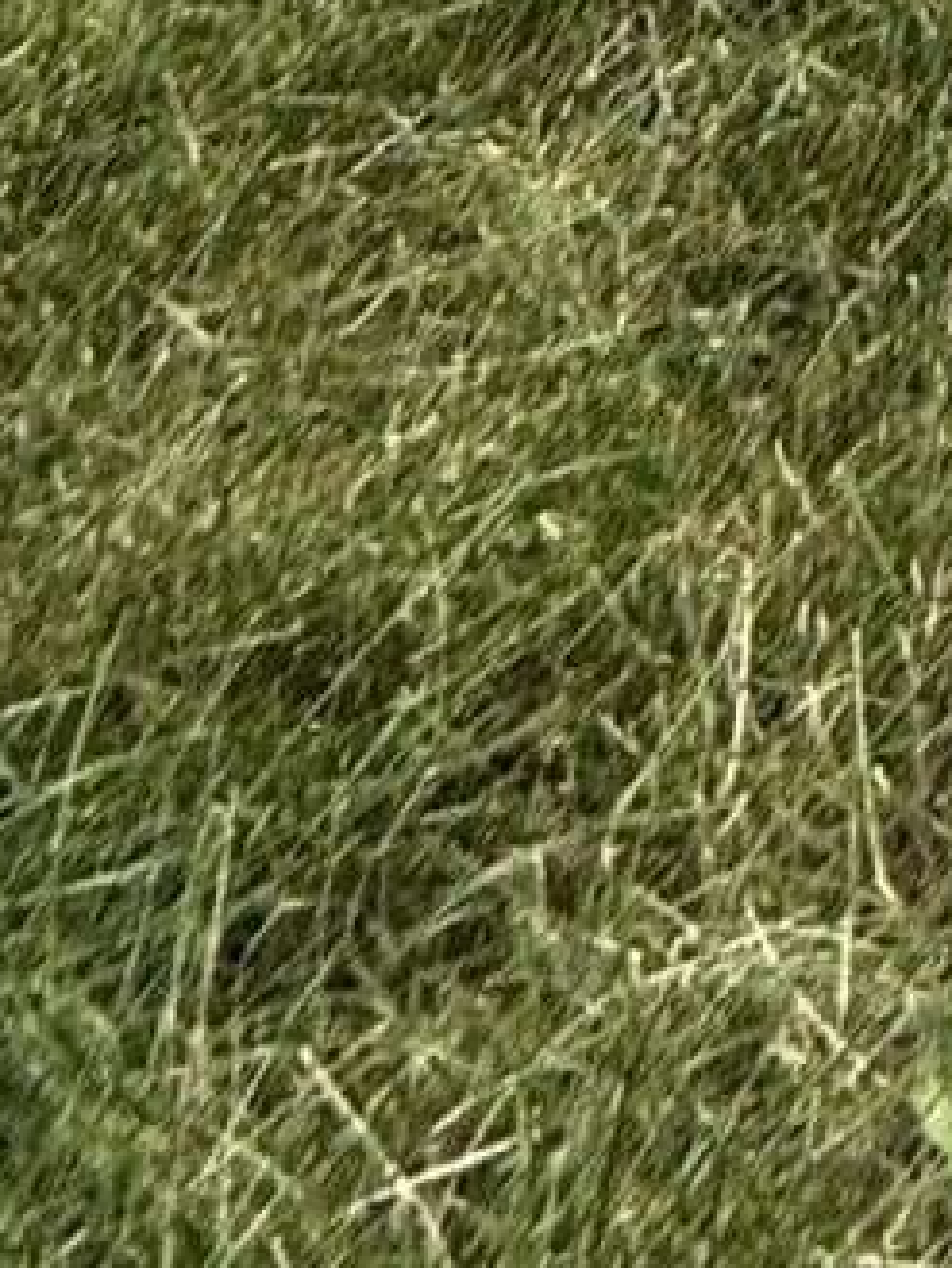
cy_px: -3288
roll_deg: +2.1
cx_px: 3473
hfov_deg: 8.7
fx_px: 3994
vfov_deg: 9.3
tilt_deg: +0.2
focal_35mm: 109
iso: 64
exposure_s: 1/386
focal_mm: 2.22
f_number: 2.2
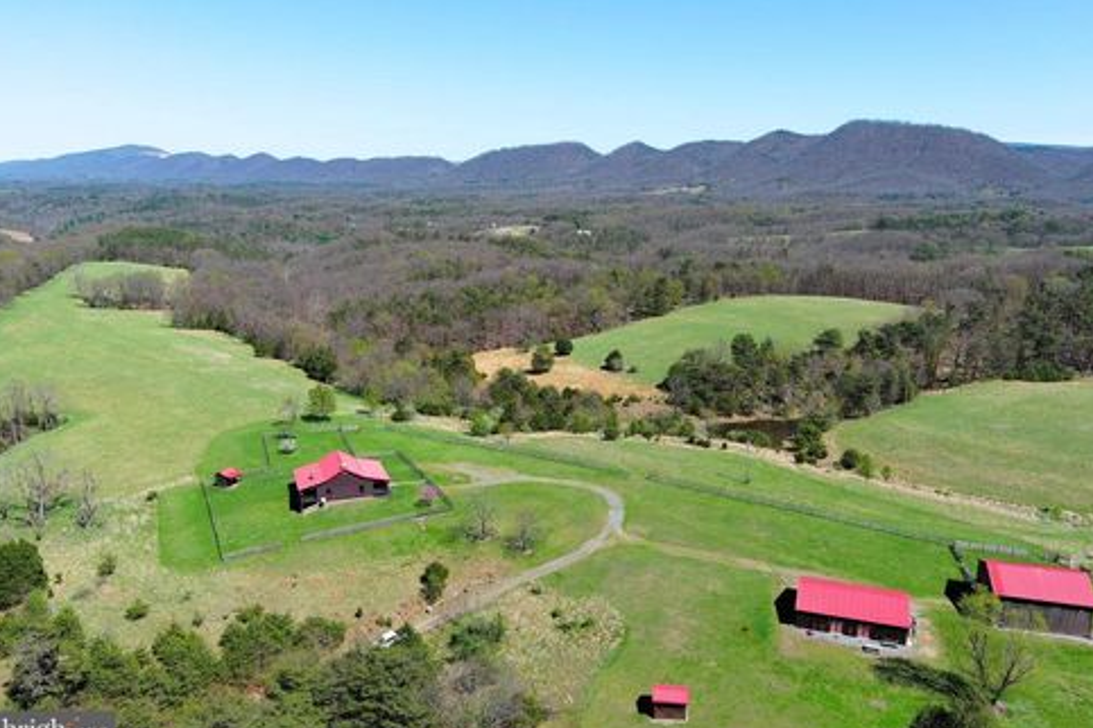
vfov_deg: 43.6
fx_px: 911
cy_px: 374
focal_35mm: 30
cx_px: 559
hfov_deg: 61.9
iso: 100
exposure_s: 1/1076
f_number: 2.8
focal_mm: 10.57
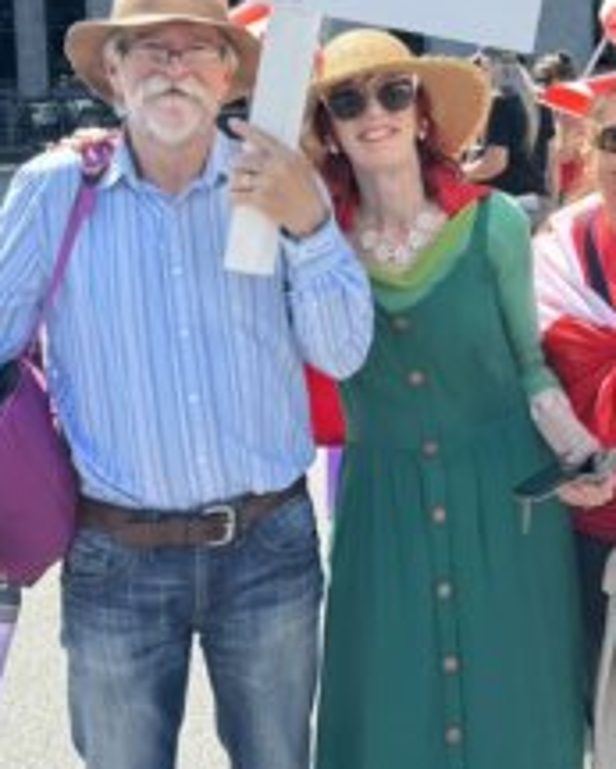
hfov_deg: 23.2
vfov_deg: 28.4
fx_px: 1480
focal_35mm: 65
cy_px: 139
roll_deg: +1.7
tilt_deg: -5.0
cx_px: 488
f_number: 1.78
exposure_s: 1/1261
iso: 80
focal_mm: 6.76
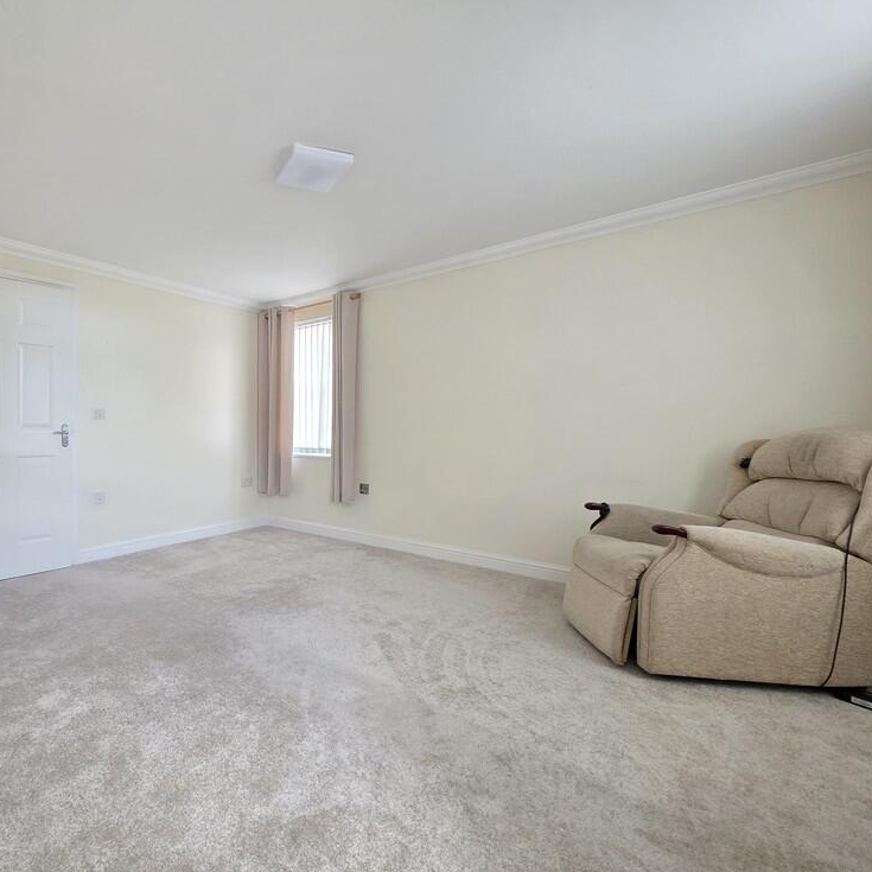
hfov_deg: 83.5
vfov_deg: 87.4
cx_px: 269
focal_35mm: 16
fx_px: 456
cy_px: 429
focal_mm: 2.2
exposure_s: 1/60
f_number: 1.9
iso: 320
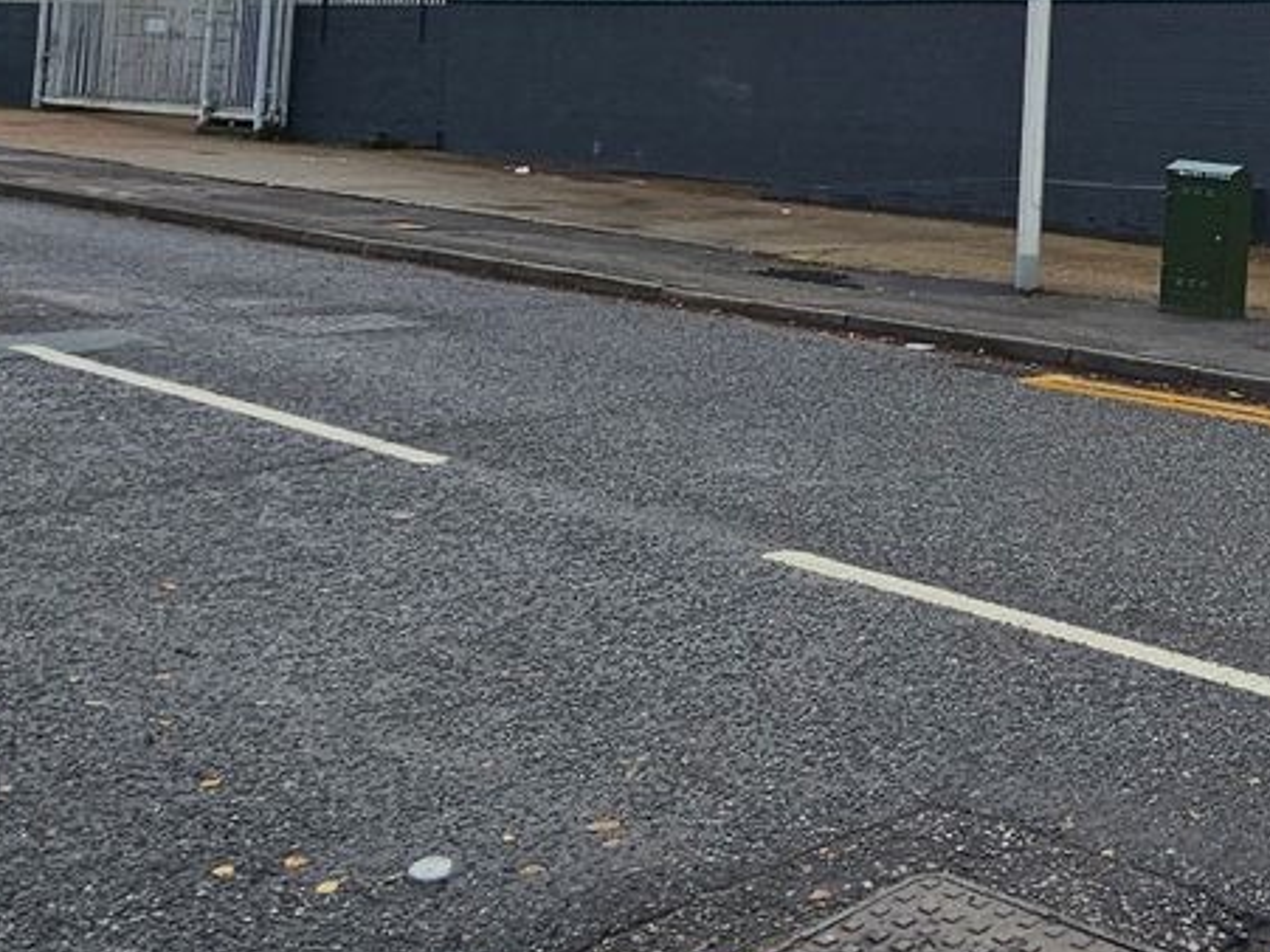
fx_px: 1174
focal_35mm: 32
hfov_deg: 44.0
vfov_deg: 39.8
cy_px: 38
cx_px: 1391
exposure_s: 1/922
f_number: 2.2
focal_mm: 2.2
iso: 50
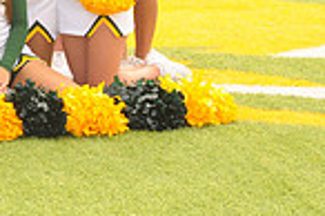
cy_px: -140
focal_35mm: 198
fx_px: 1785
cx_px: -238
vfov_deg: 6.8
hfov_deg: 9.9
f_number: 8
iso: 200
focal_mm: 50
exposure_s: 1/100
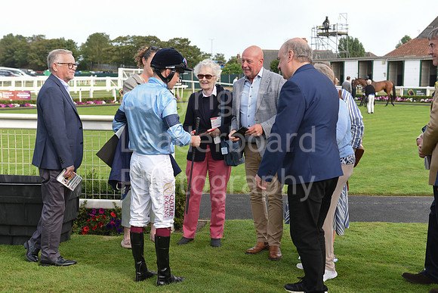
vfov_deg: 26.0
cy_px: 146
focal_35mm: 52
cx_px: 219
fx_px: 633
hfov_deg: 38.2
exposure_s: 1/400
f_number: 5.6
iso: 500
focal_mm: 52
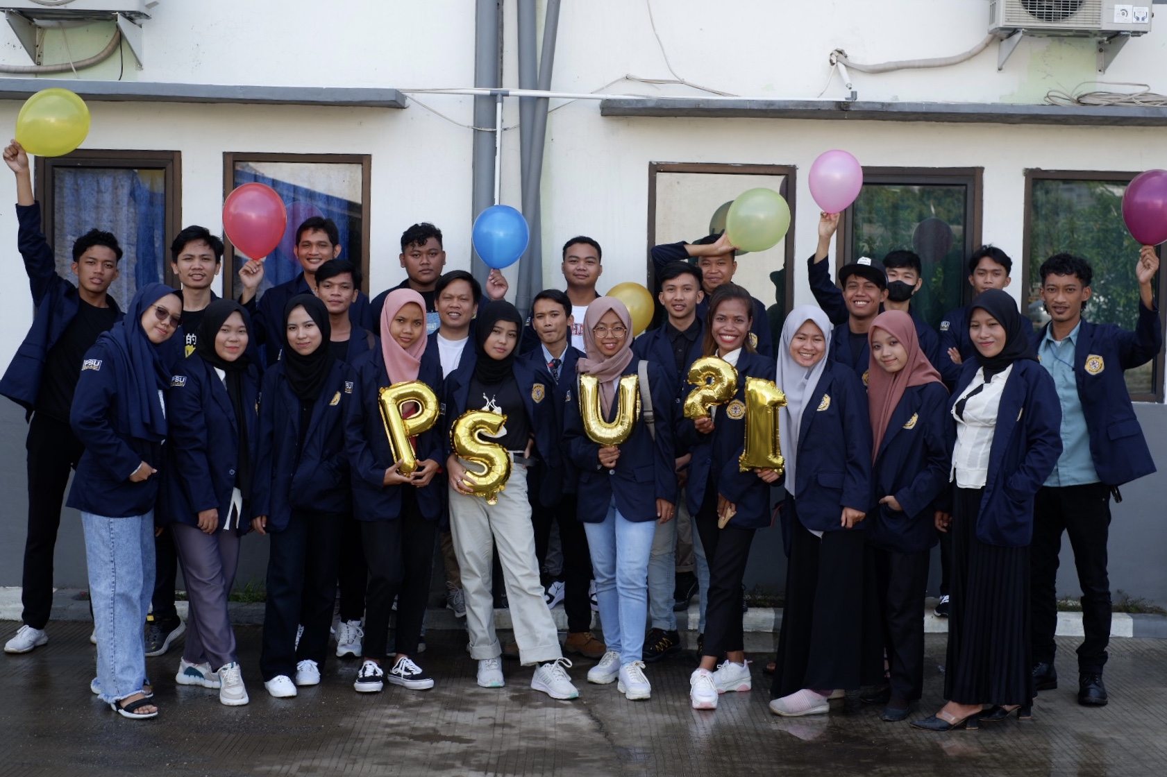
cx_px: 584
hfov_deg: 37.5
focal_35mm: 53
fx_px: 1718
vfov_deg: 25.5
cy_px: 388
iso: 200
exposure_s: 1/480
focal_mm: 35
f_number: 4
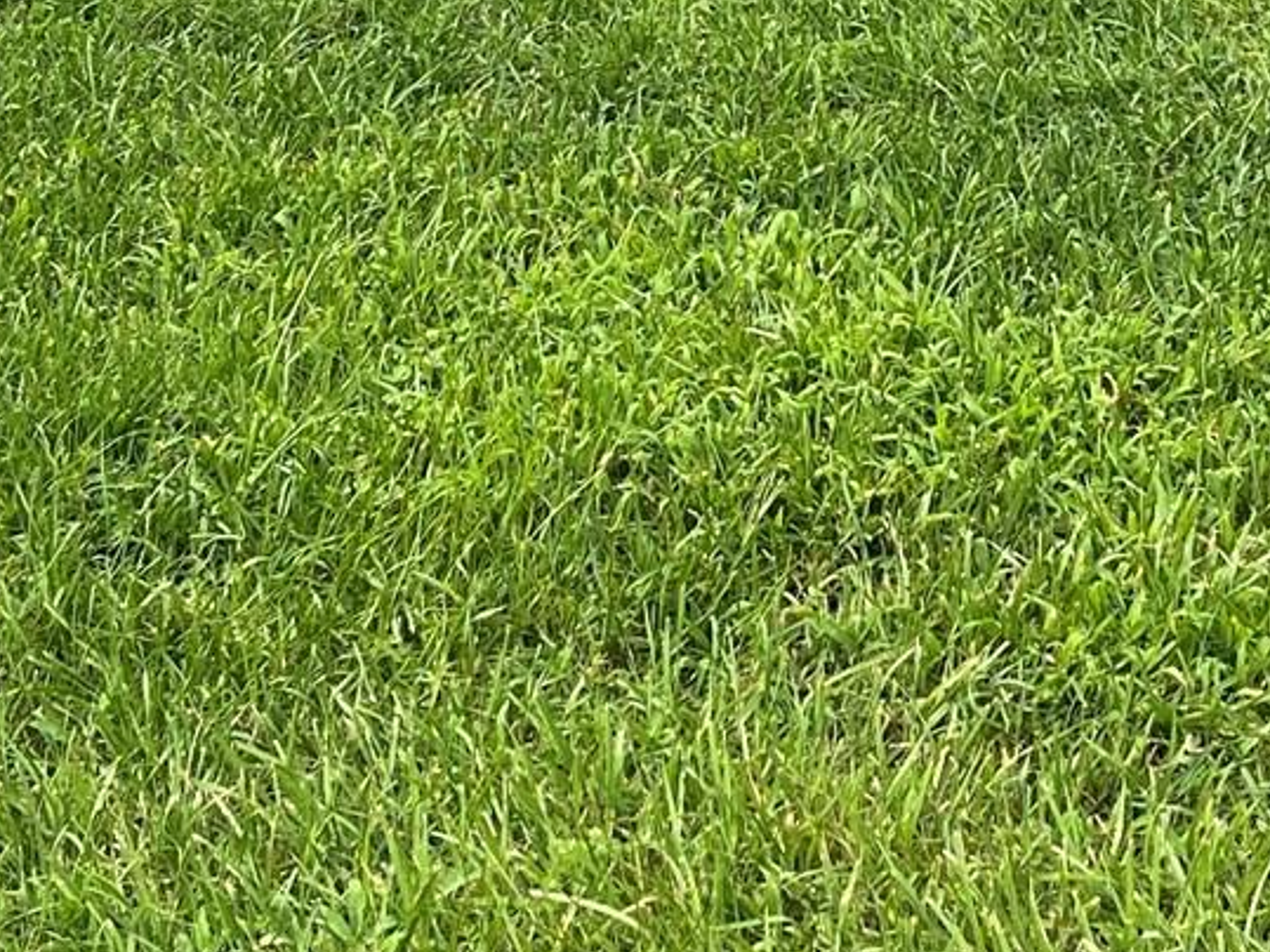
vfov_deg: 14.5
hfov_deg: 20.6
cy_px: -467
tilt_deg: -3.5
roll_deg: -0.7
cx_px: 759
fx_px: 3485
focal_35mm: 95
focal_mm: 5.1
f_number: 1.6
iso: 32
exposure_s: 1/1513
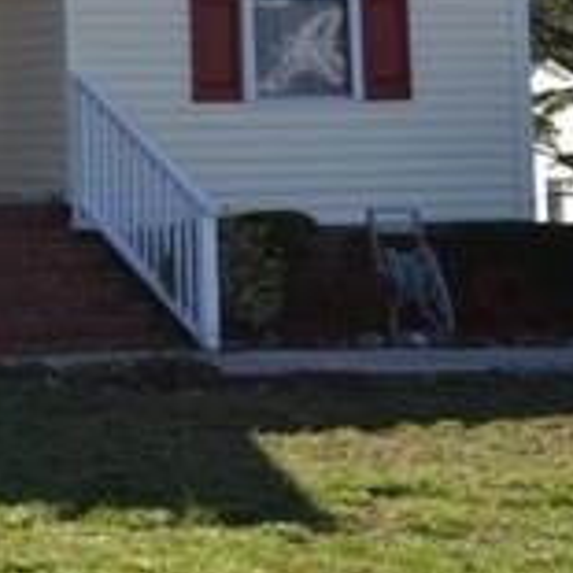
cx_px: -451
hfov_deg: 11.8
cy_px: -28
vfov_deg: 12.6
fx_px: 2566
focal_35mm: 137
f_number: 6.3
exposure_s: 1/160
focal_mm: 26
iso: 100
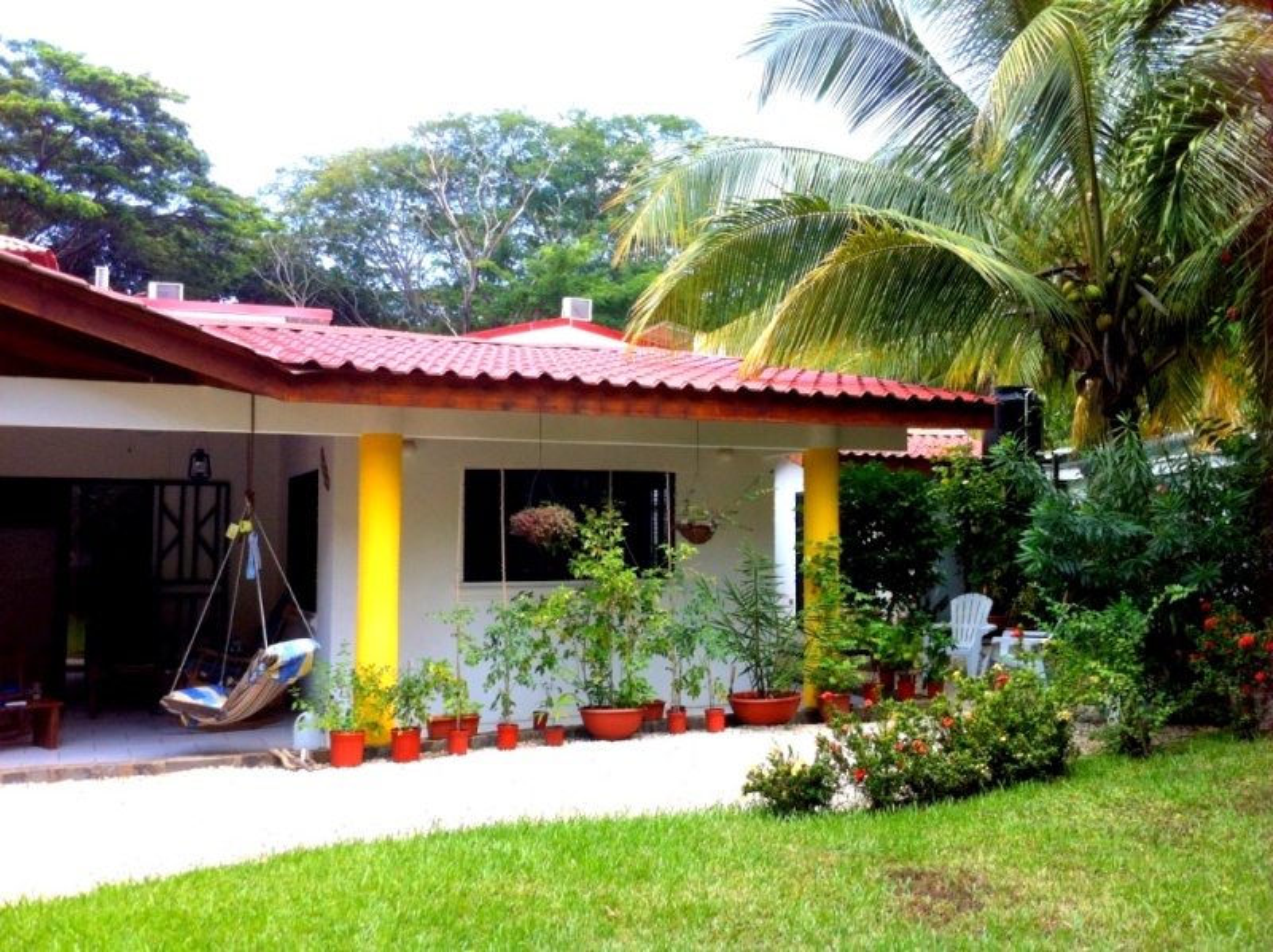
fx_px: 1286
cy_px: 476
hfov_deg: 52.7
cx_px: 636
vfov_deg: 40.6
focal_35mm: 35
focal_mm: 3.85
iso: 80
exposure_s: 1/311
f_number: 2.8
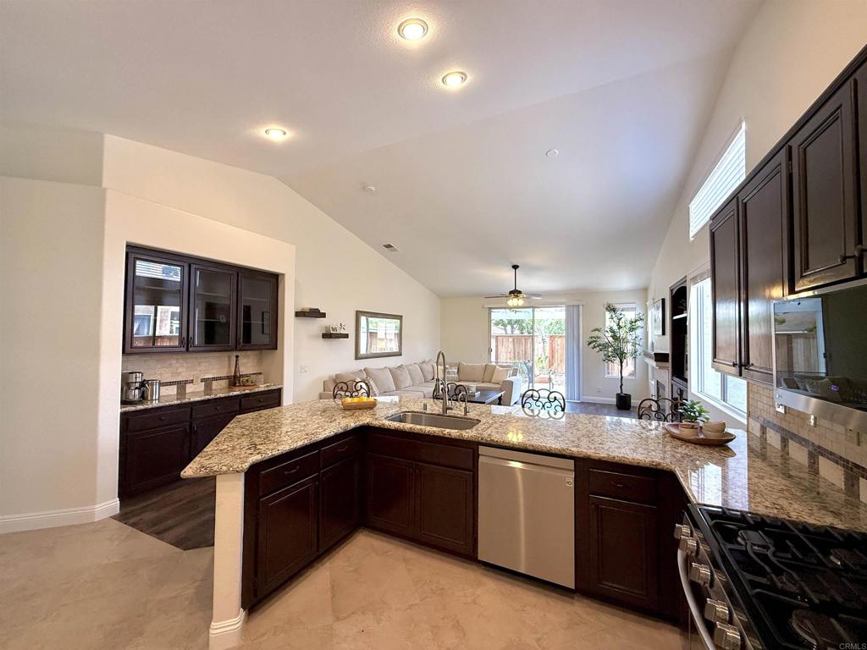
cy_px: 325
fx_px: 351
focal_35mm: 14
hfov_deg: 102.1
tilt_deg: +2.3
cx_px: 434
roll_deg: -0.9
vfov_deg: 85.7
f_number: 2.2
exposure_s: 1/120
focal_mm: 2.22
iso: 200
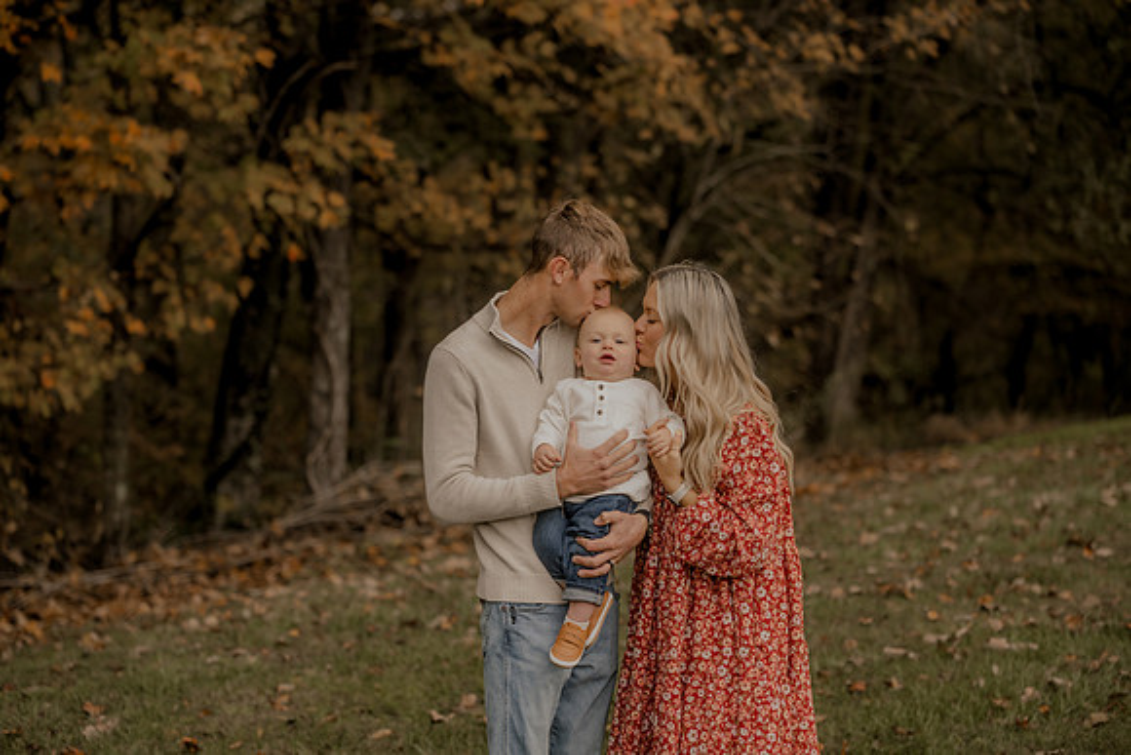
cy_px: 378
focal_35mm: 92
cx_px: 566
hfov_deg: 22.1
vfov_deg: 14.9
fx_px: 2891
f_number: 2.8
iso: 250
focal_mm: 92
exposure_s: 1/125
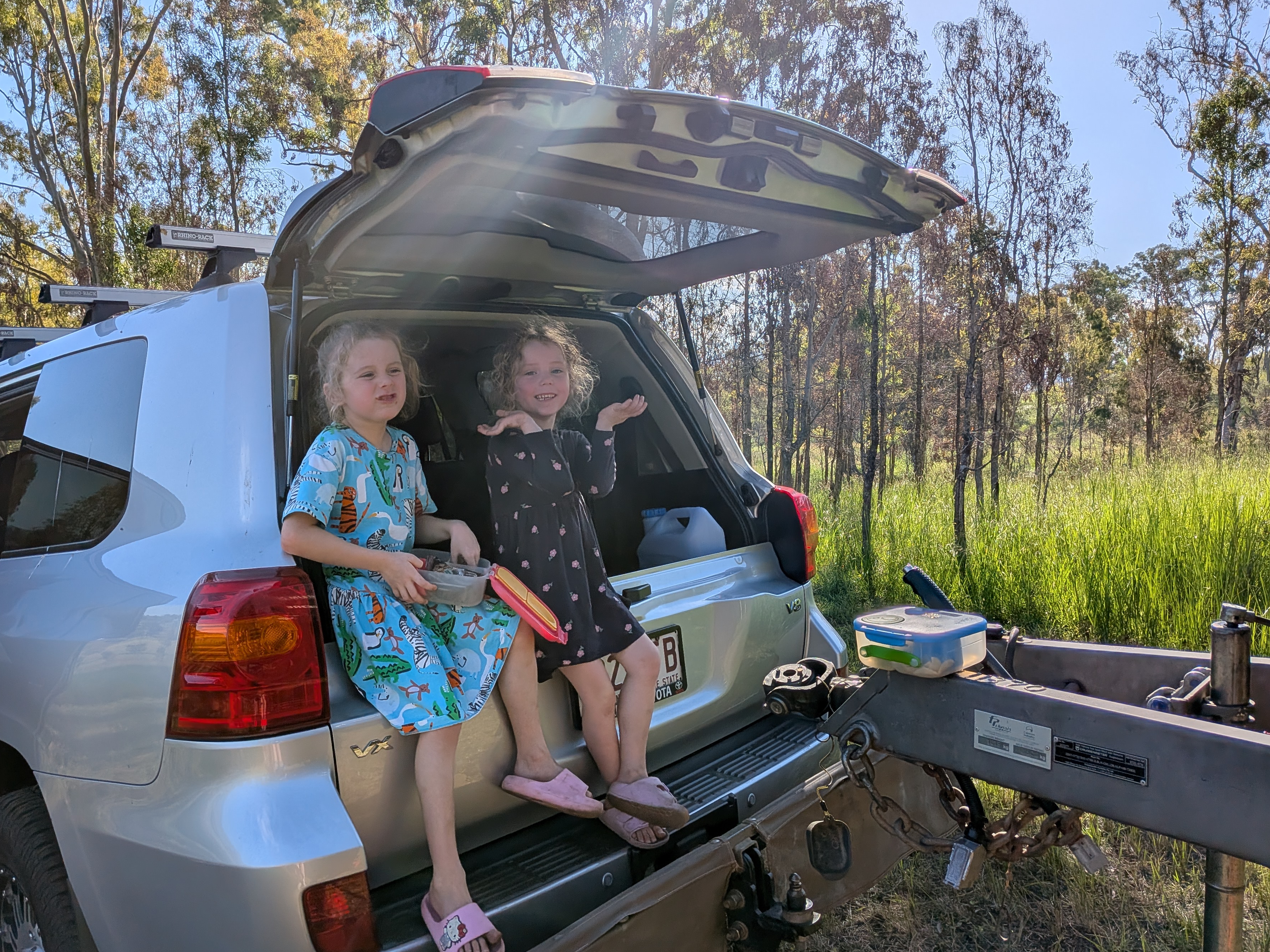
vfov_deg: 51.4
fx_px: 991
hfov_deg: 65.1
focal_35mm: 27
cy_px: 465
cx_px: 562
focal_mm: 4.53
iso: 27
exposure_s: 1/17544
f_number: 1.7
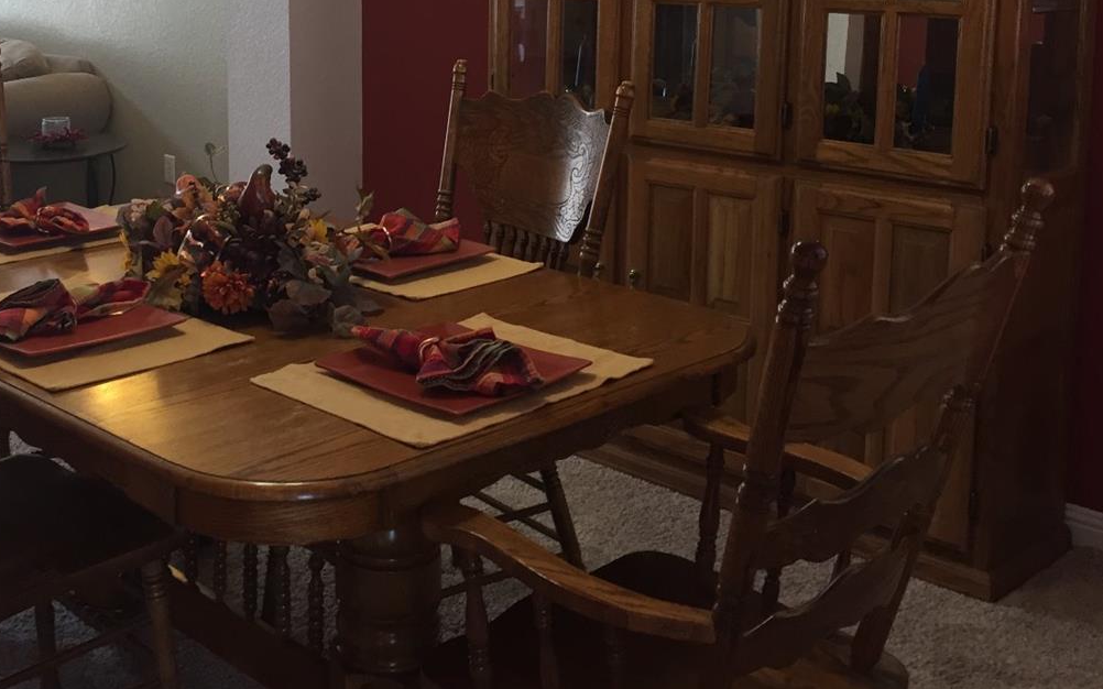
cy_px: 103
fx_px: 1383
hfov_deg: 42.5
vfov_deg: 27.2
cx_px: 316
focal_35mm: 46
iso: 64
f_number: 2.2
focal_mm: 4.15
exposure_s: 1/30
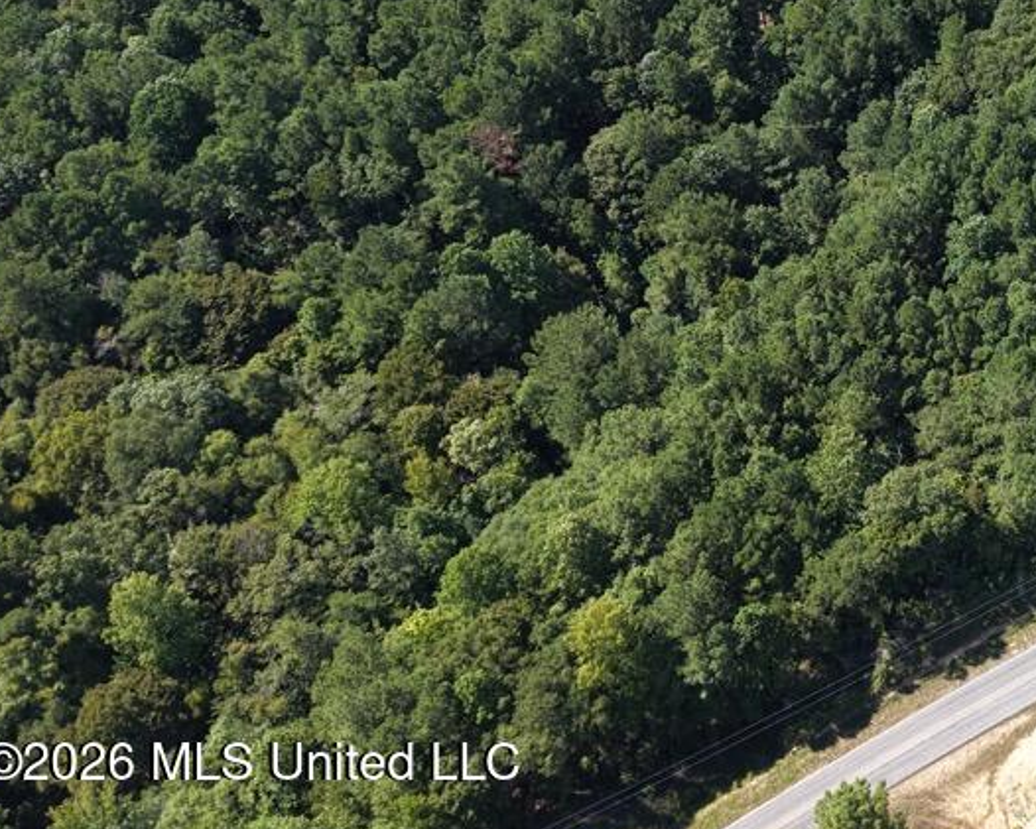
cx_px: 1233
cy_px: -100
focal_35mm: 57
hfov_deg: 28.8
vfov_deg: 24.7
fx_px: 1748
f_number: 1.8
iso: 100
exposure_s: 1/1250
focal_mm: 8.67
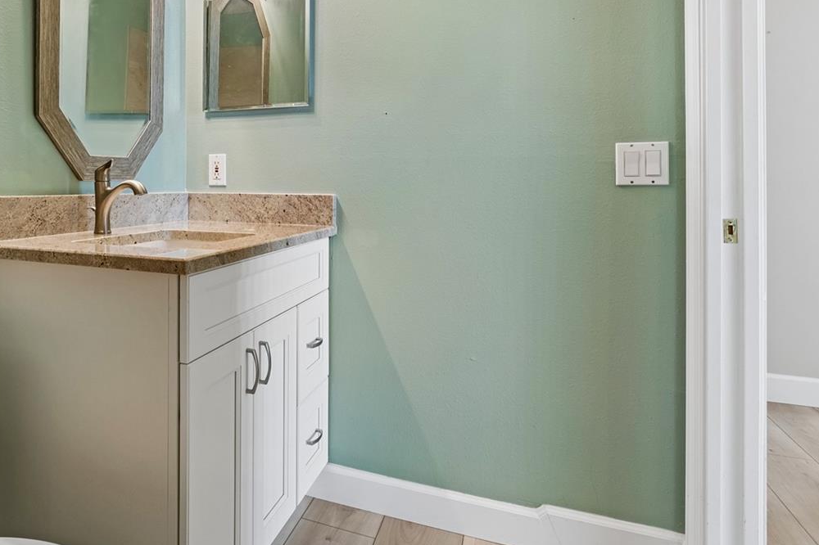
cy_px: 185
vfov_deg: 52.2
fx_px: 546
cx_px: 242
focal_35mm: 24
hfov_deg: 70.5
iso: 100
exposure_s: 1/5
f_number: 7.1
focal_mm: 10
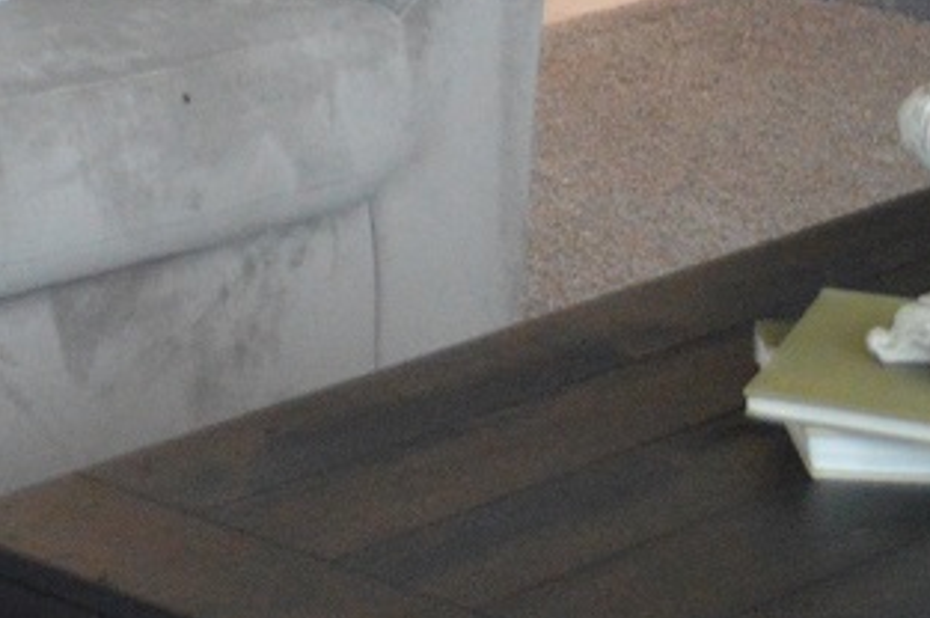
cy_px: -532
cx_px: -672
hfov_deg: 11.2
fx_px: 4464
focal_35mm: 173
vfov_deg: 7.6
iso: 2200
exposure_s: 1/60
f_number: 4
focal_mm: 24
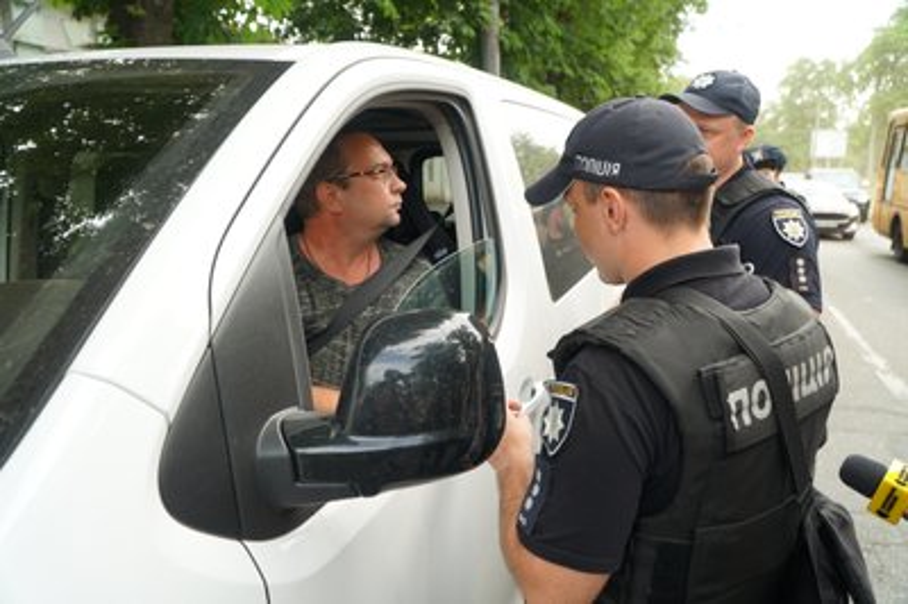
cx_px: 454
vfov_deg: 47.9
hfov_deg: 67.4
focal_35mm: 27
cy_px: 302
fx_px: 680
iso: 200
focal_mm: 18
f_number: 4
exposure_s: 1/160
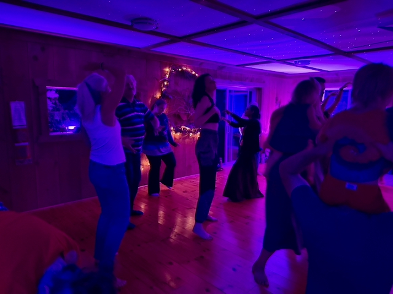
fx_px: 272
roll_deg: +3.1
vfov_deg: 56.8
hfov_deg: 71.6
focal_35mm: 24
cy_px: 147
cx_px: 196
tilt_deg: -7.9
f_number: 1.78
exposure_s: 1/30
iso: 1600
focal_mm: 6.76
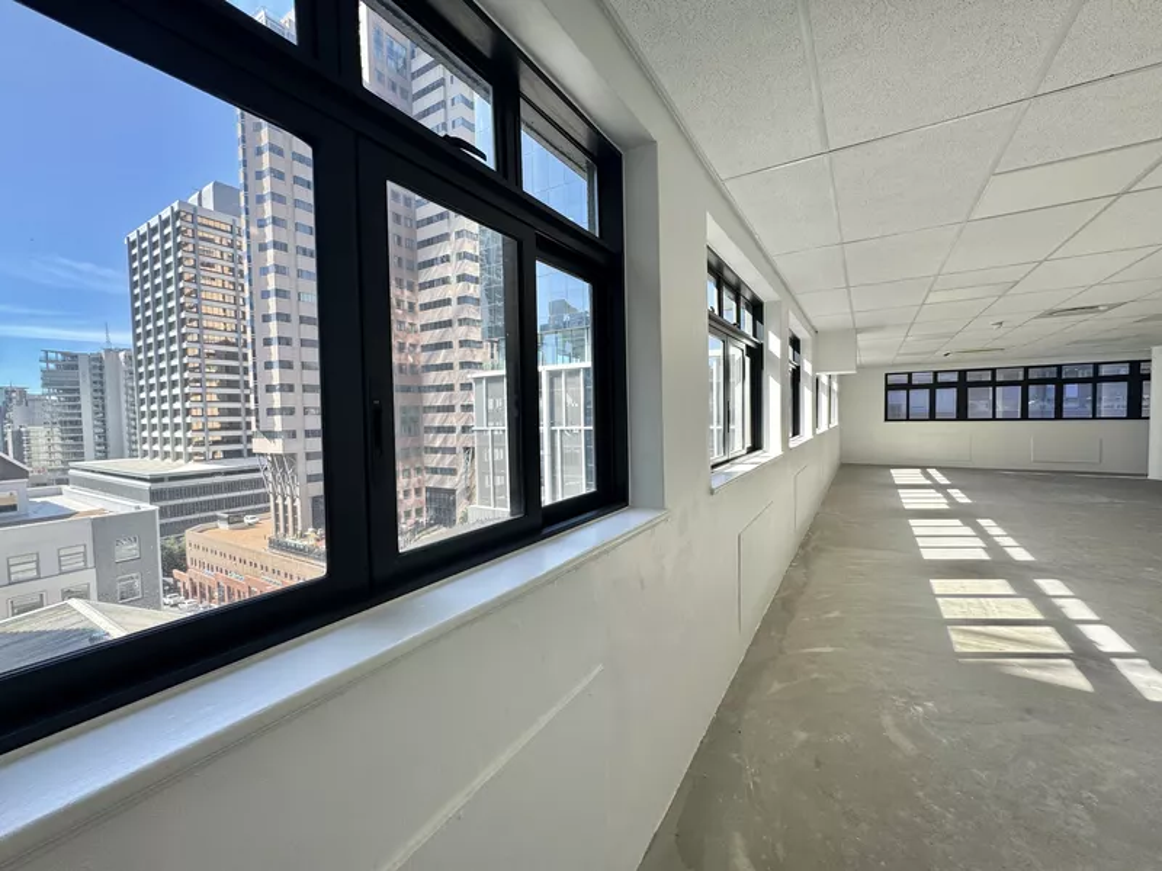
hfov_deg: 102.1
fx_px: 470
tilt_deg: -2.4
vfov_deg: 85.7
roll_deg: +1.2
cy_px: 436
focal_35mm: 14
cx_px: 581
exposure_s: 1/248
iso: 40
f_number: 2.2
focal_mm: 2.22
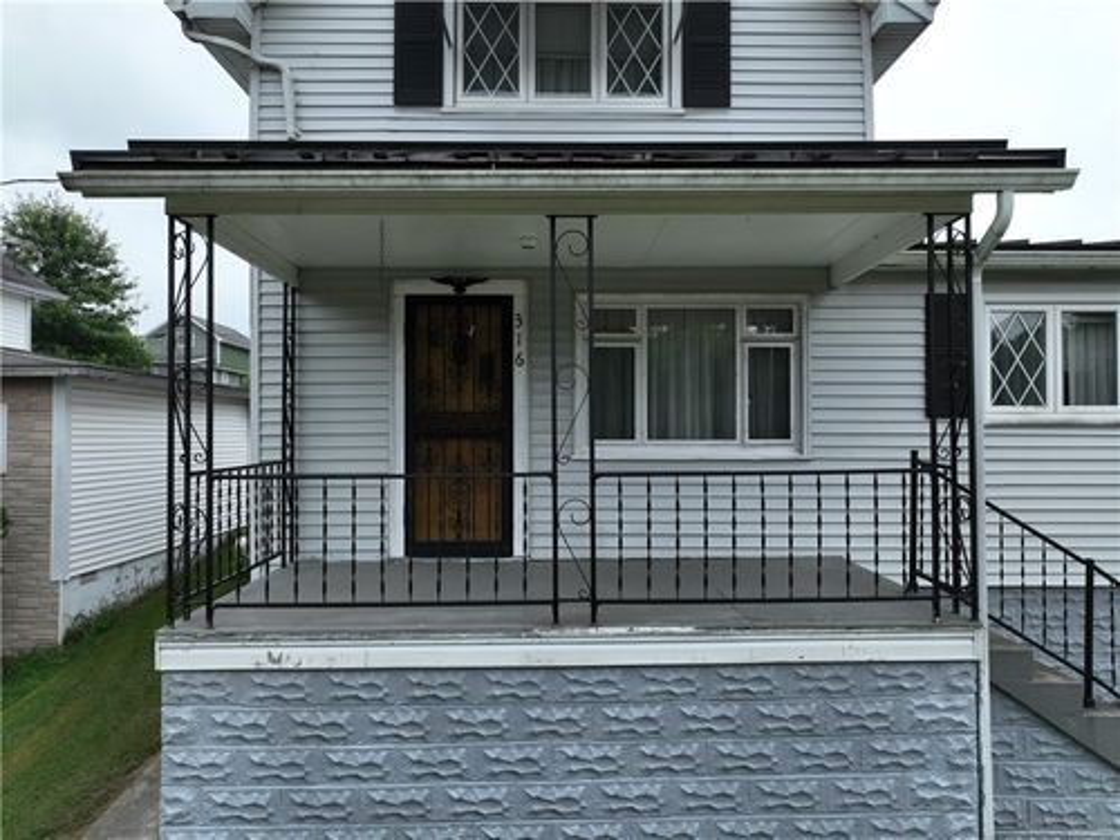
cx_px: 560
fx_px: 777
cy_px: 420
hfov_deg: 71.6
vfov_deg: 56.8
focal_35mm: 24
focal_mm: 12.29
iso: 200
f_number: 2.8
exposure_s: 1/640
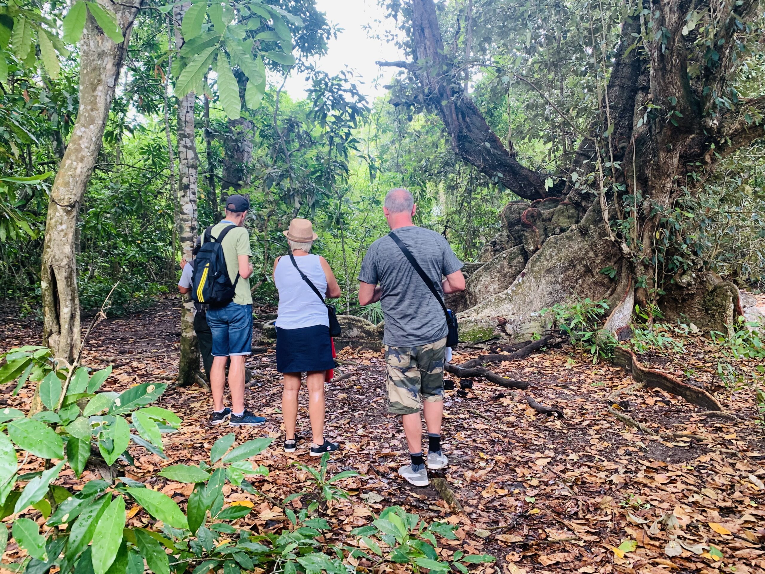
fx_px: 575
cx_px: 382
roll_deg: +2.4
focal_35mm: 26
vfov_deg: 53.1
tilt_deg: -4.1
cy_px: 287
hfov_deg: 67.3
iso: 100
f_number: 1.8
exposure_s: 1/91
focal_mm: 4.25
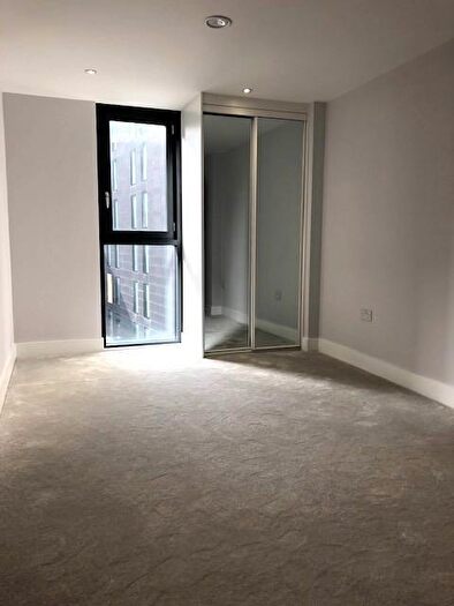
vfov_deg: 63.4
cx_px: 227
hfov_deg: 49.8
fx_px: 489
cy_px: 303
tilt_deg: -7.6
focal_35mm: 28
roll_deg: -0.2
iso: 25
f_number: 1.8
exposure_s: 1/120
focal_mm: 3.99
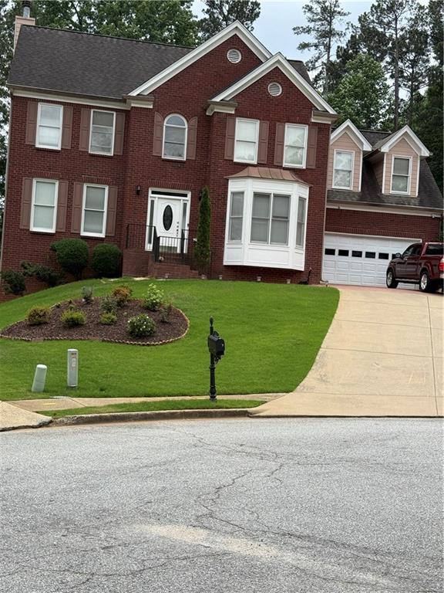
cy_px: 296
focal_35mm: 48
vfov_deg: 39.7
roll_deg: -4.0
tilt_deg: +4.1
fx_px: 821
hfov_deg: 30.3
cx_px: 222
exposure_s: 1/3226
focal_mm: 6.76
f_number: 1.78
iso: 80
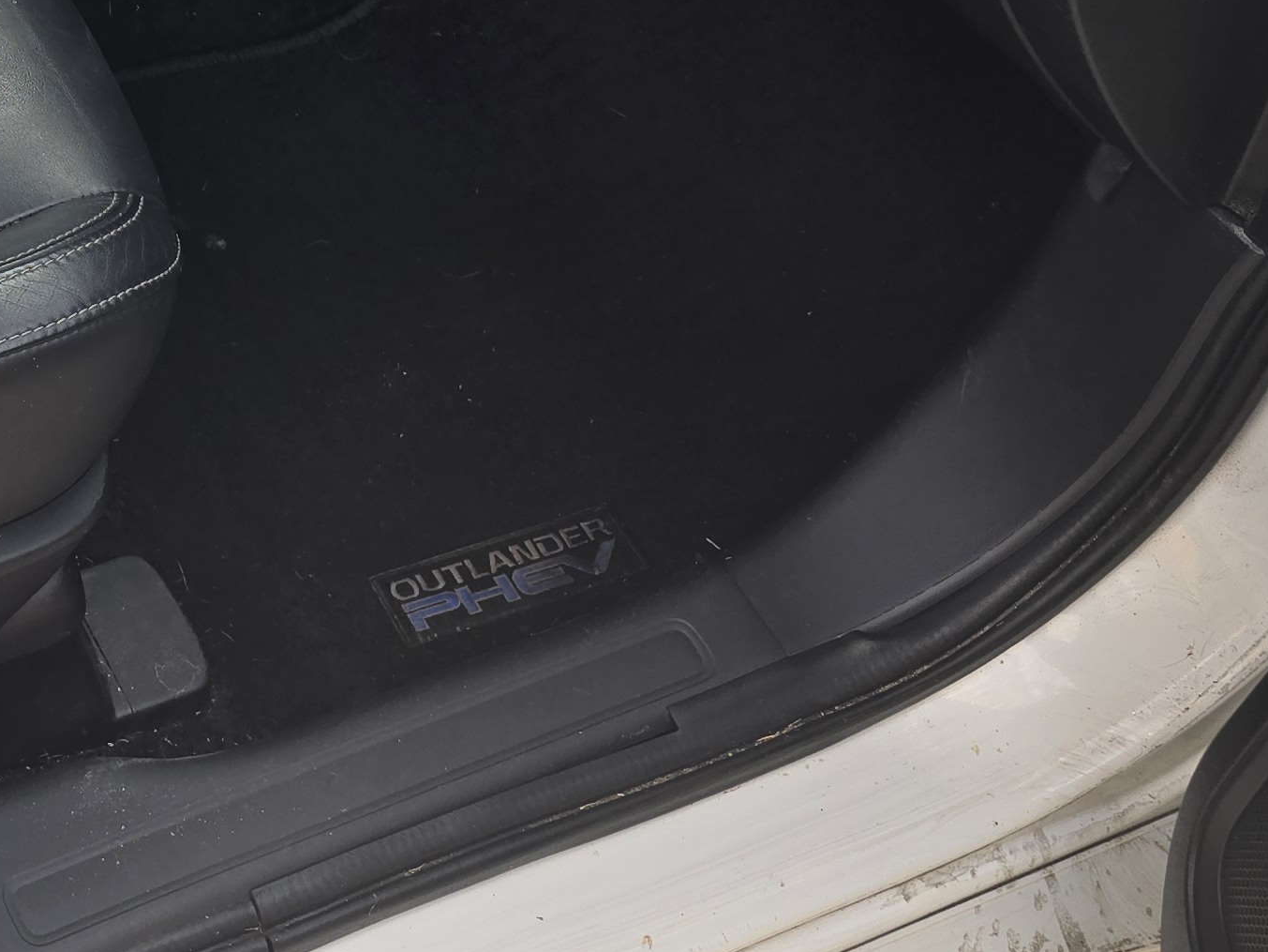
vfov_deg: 19.5
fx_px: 2491
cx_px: -267
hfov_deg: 25.5
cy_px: -369
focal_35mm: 68
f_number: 1.7
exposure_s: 1/60
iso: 12
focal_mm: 6.3
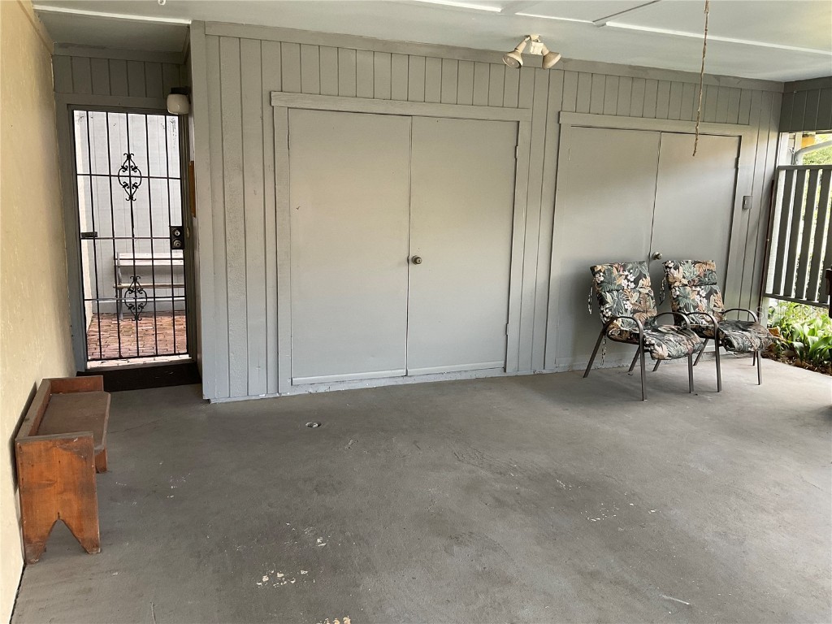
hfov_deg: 61.7
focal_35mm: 29
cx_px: 416
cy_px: 312
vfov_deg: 48.2
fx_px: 697
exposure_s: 1/78
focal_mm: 3
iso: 64
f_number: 1.8
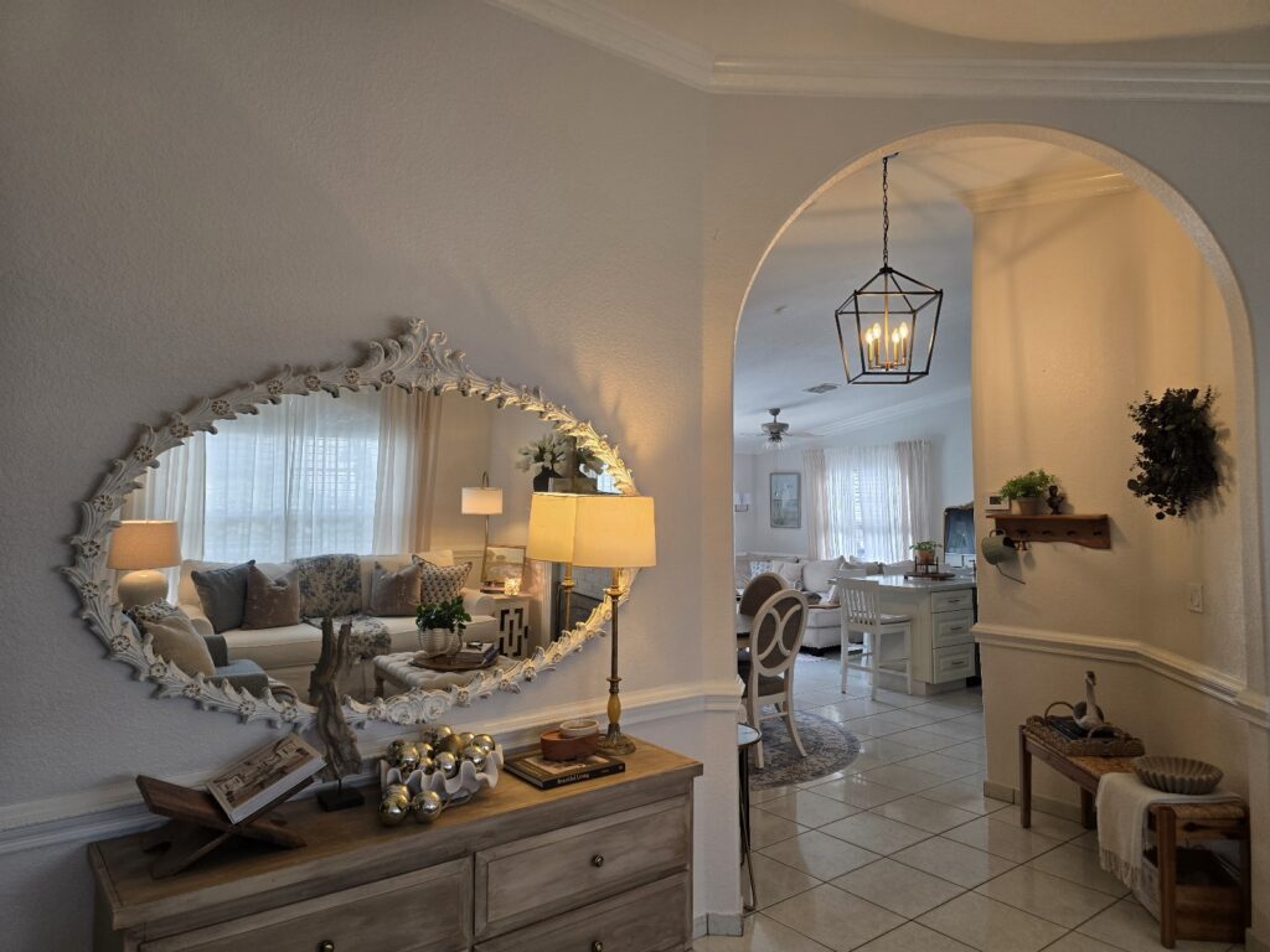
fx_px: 844
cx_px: 635
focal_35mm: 23
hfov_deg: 73.9
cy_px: 476
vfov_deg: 58.9
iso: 100
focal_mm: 6.3
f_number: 1.7
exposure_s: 1/120
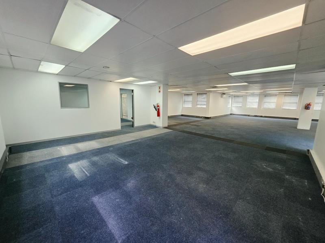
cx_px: 162
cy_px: 122
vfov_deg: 89.9
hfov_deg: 106.2
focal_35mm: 13
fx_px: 122
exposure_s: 1/100
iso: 200
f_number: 1.9
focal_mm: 2.2
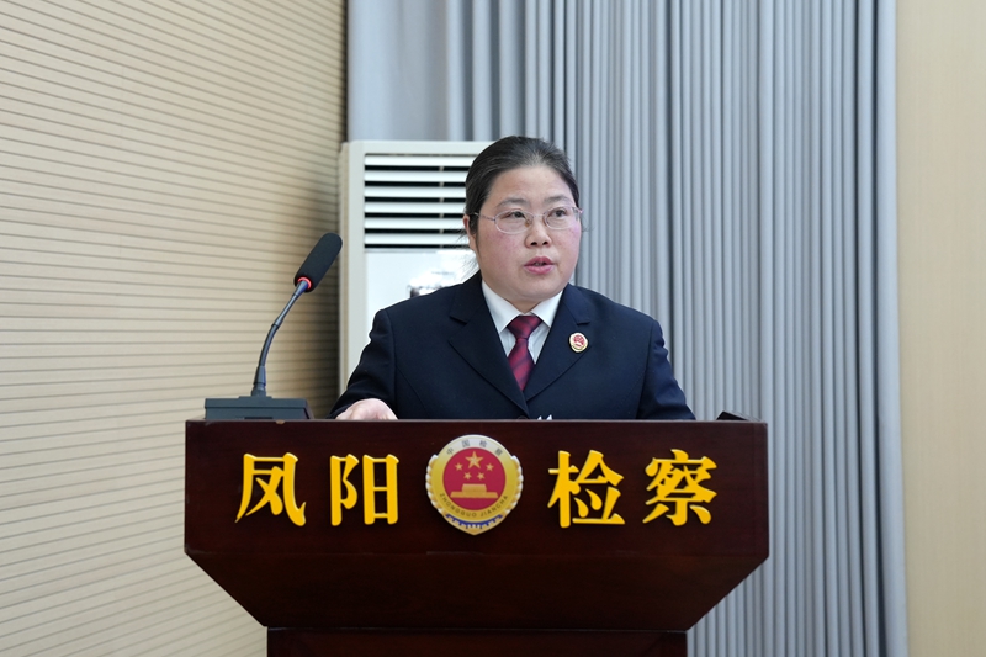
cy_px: 328
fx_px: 1260
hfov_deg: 42.8
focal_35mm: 46
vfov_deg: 29.2
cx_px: 493
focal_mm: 46
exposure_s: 1/160
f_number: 4
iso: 1250
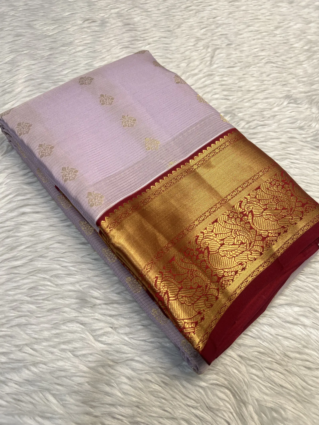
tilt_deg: -62.3
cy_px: 212
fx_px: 319
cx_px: 160
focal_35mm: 26
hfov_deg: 53.1
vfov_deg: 67.3
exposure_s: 1/100
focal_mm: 5.7
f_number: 1.5
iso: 125
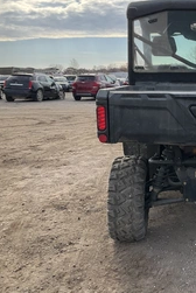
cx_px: 190
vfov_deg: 41.0
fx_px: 391
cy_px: 135
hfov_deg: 26.8
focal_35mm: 48
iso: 25
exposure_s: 1/997
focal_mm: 3
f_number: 1.8
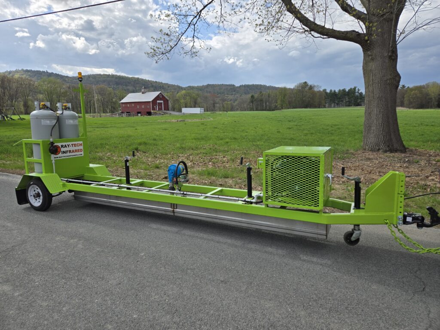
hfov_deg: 73.9
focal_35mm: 23
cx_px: 220
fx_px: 292
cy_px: 165
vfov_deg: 58.9
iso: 25
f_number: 1.8
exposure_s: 1/1453
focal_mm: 5.4
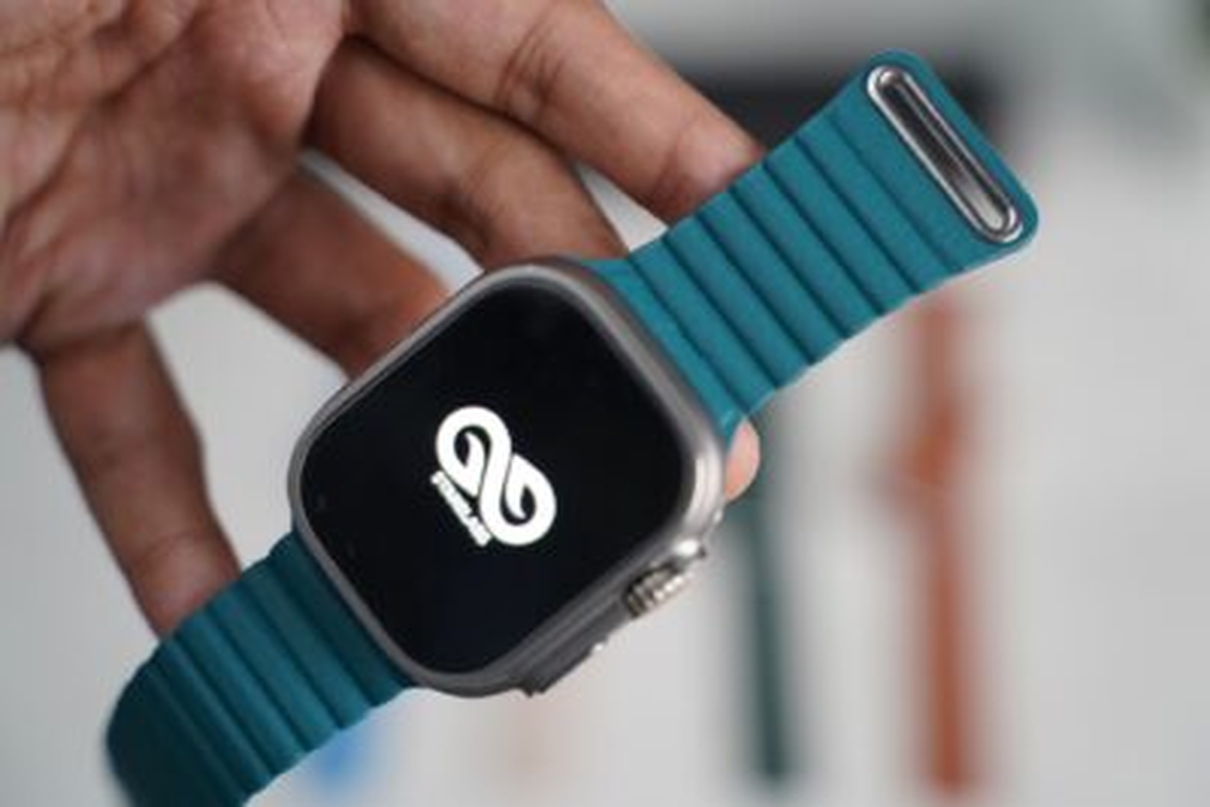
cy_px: 404
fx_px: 2118
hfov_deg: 31.9
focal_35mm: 63
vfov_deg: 21.6
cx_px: 605
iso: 1250
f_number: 3.5
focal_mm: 63
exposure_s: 1/90
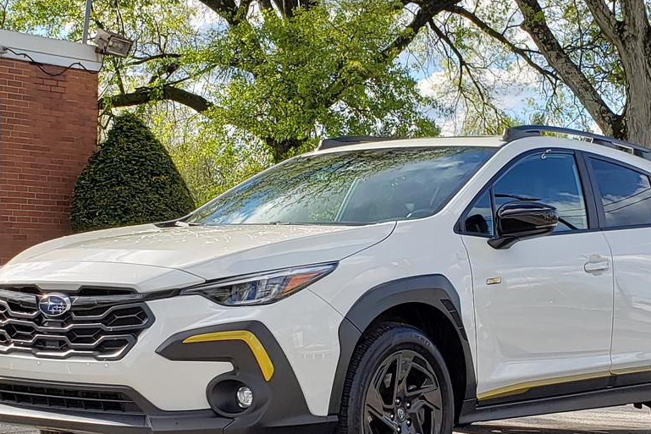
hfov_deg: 53.0
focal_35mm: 36
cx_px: 356
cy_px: 291
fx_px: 651
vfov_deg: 36.5
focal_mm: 4.3
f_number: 2.4
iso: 50
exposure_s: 1/717
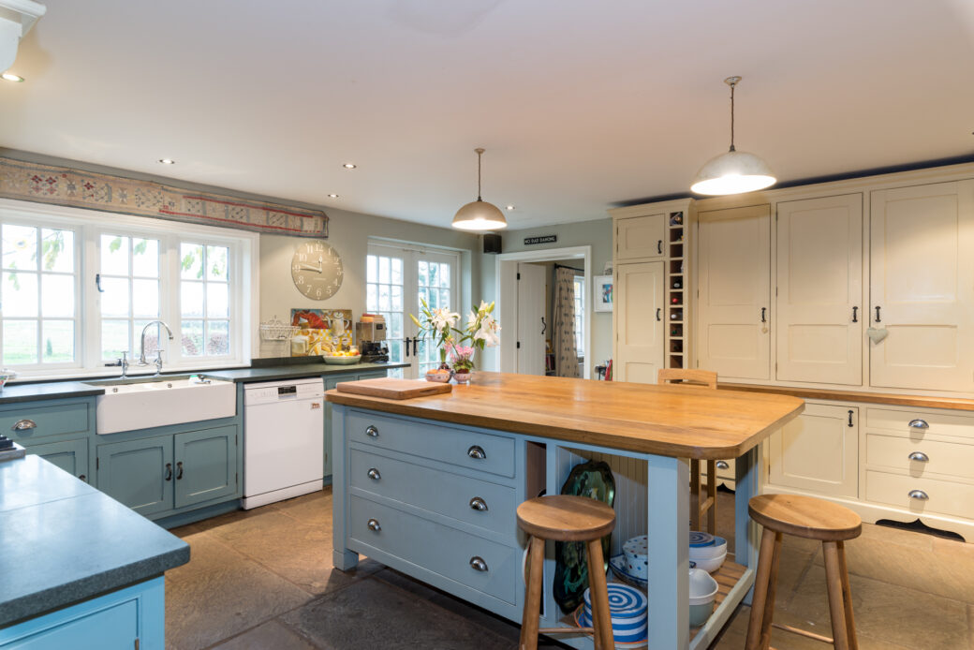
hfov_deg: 84.0
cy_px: 325
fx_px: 541
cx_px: 487
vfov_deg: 62.0
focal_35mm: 20
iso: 100
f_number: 9
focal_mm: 20
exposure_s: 1
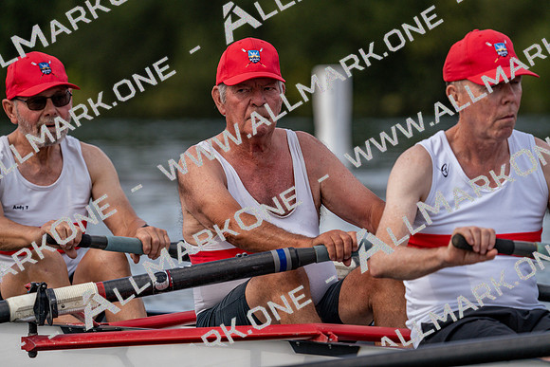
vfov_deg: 3.4
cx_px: 275
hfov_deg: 5.2
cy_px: 184
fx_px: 6112
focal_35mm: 400
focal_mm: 400
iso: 320
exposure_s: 1/1600
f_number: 6.3
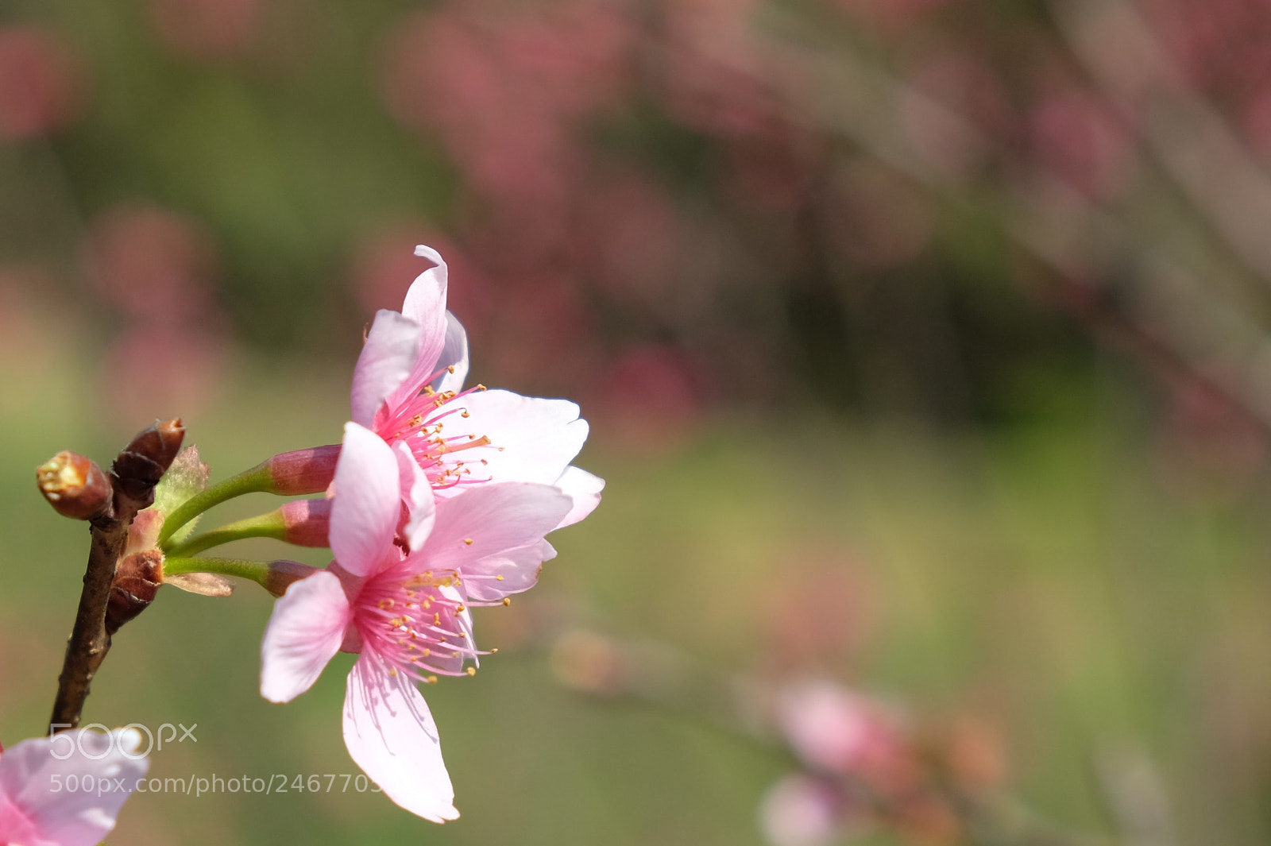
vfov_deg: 19.7
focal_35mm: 69
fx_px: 2435
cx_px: 636
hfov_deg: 29.3
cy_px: 423
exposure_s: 1/680
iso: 200
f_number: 5
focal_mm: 46.3
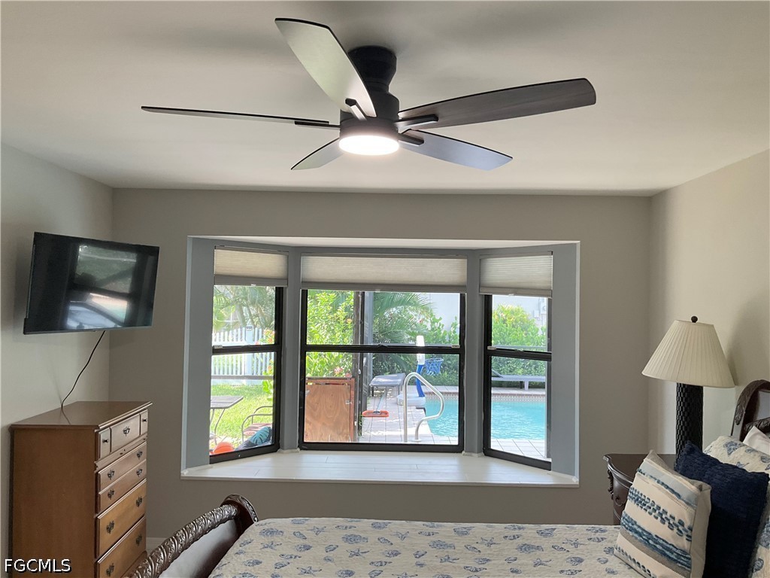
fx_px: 645
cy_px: 289
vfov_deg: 48.2
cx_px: 385
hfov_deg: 61.7
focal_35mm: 29
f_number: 1.8
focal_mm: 3
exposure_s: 1/60
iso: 40
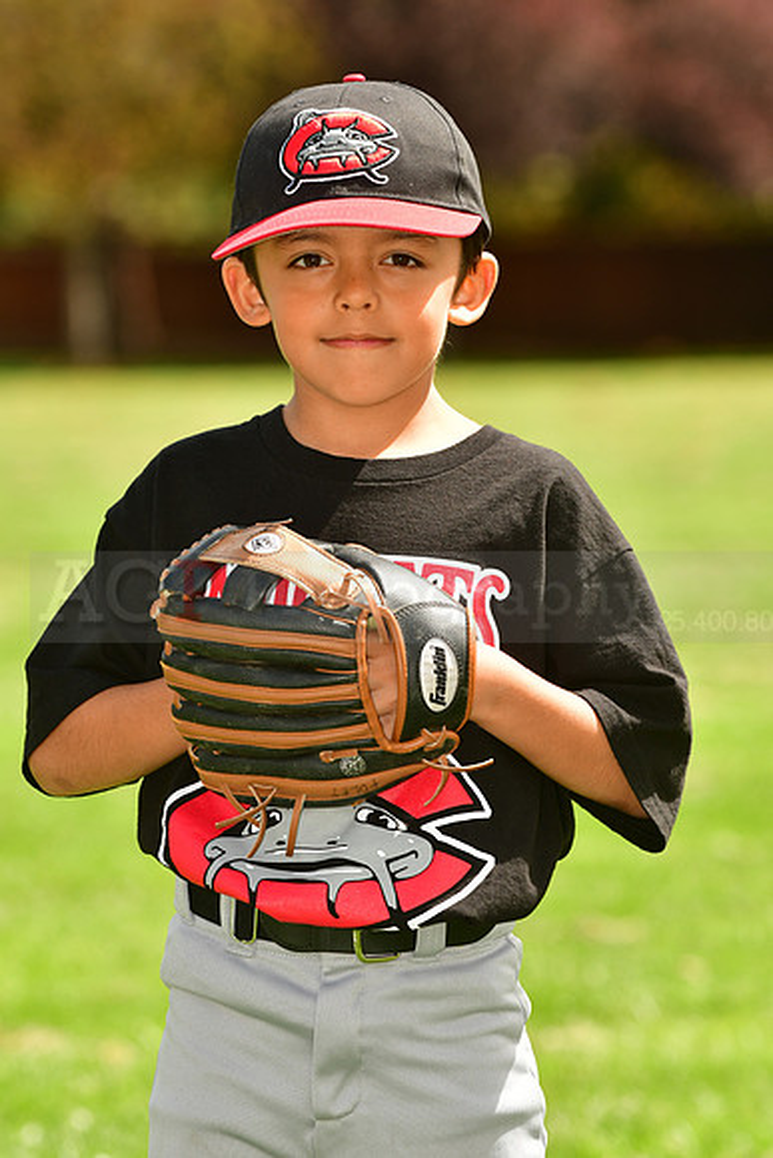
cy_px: 579
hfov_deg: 5.9
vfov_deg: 8.9
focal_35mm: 232
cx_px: 386
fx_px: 7483
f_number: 5
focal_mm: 155
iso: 200
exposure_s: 1/640
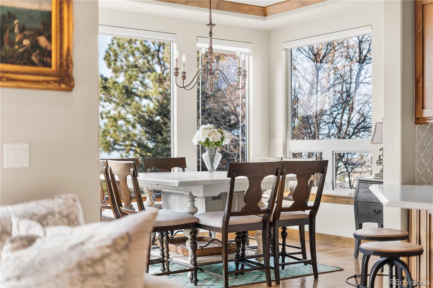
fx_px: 601
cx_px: 216
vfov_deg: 27.0
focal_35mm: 50
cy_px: 144
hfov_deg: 39.6
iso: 400
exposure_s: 1/80
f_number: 1.8
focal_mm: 50
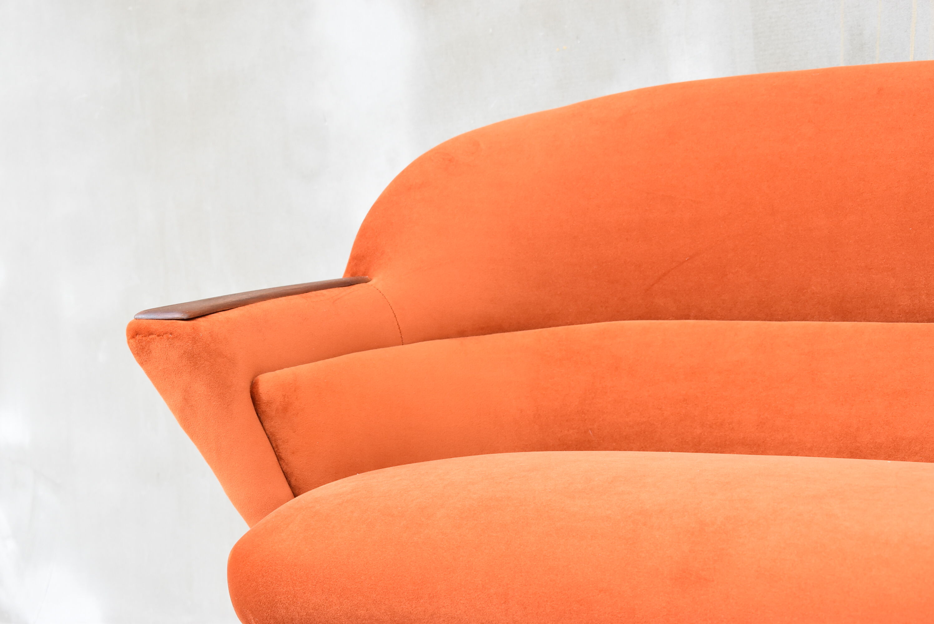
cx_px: 467
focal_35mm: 82
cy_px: 312
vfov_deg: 16.6
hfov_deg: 24.6
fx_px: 2142
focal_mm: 55
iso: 900
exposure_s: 1/125
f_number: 5.6
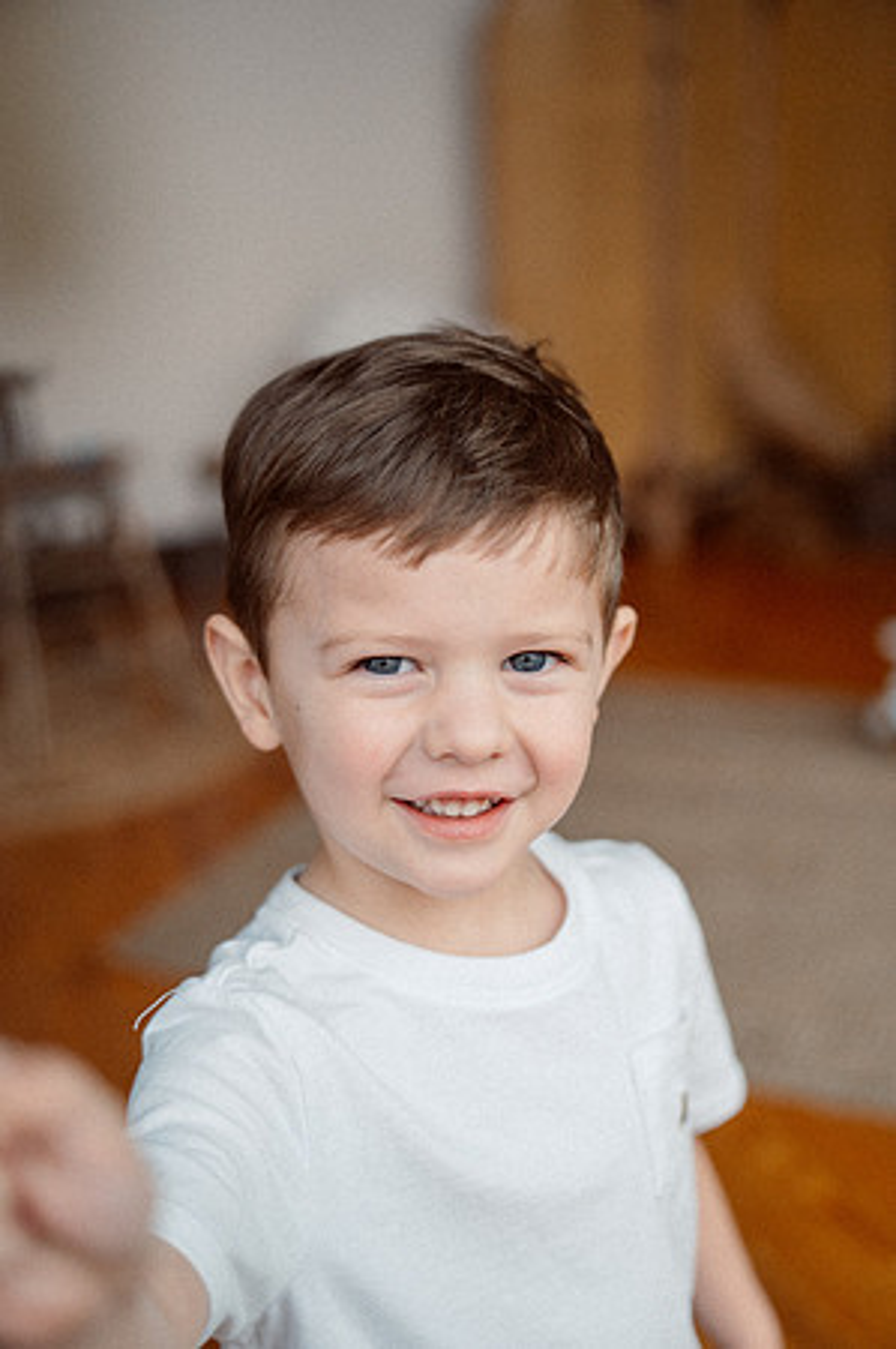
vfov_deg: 45.5
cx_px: 448
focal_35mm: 43
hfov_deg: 31.1
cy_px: 674
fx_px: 1609
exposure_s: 1/1600
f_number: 2.1
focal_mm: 43
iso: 400
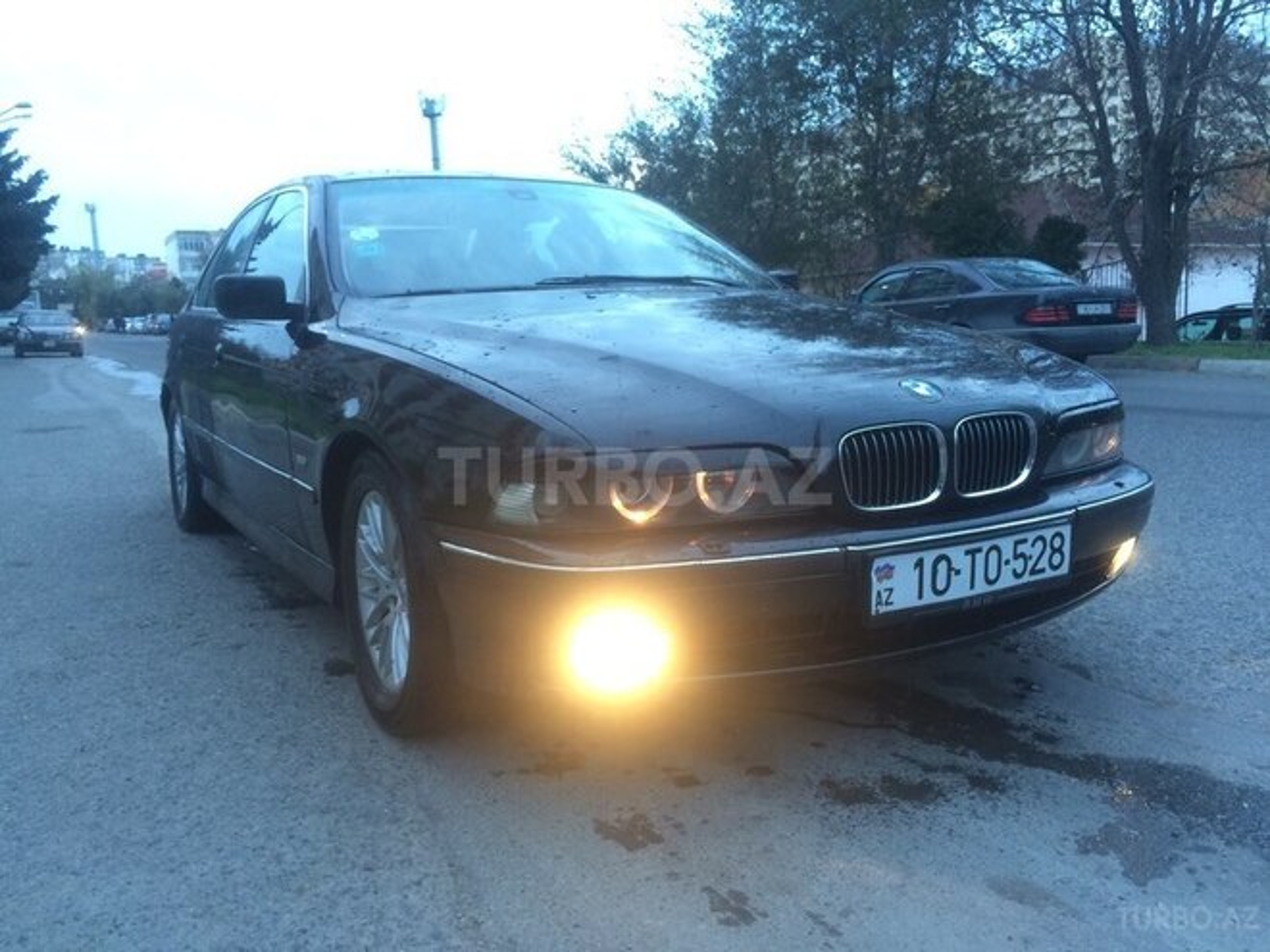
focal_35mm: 29
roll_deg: +3.0
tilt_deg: -7.1
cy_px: 476
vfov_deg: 48.2
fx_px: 1064
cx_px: 635
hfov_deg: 61.7
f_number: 2.2
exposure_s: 1/33
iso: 125
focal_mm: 4.15
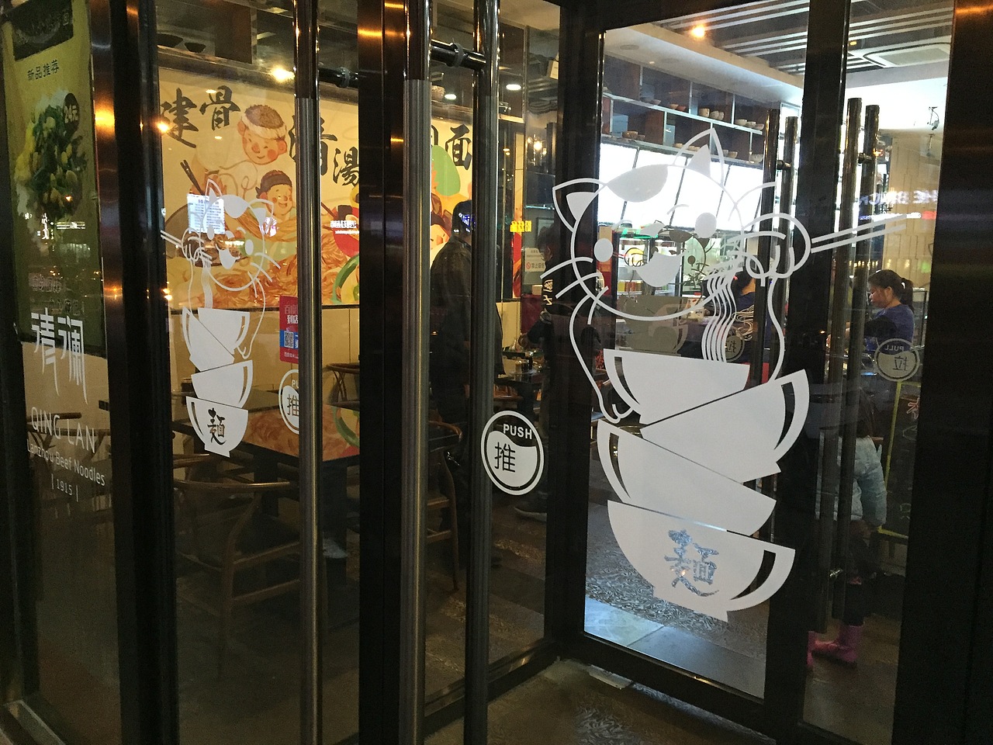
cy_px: 372
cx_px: 496
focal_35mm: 29
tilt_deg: -6.5
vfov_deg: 48.2
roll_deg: -0.7
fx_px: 832
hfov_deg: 61.7
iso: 320
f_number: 2.2
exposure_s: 1/17
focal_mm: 4.15
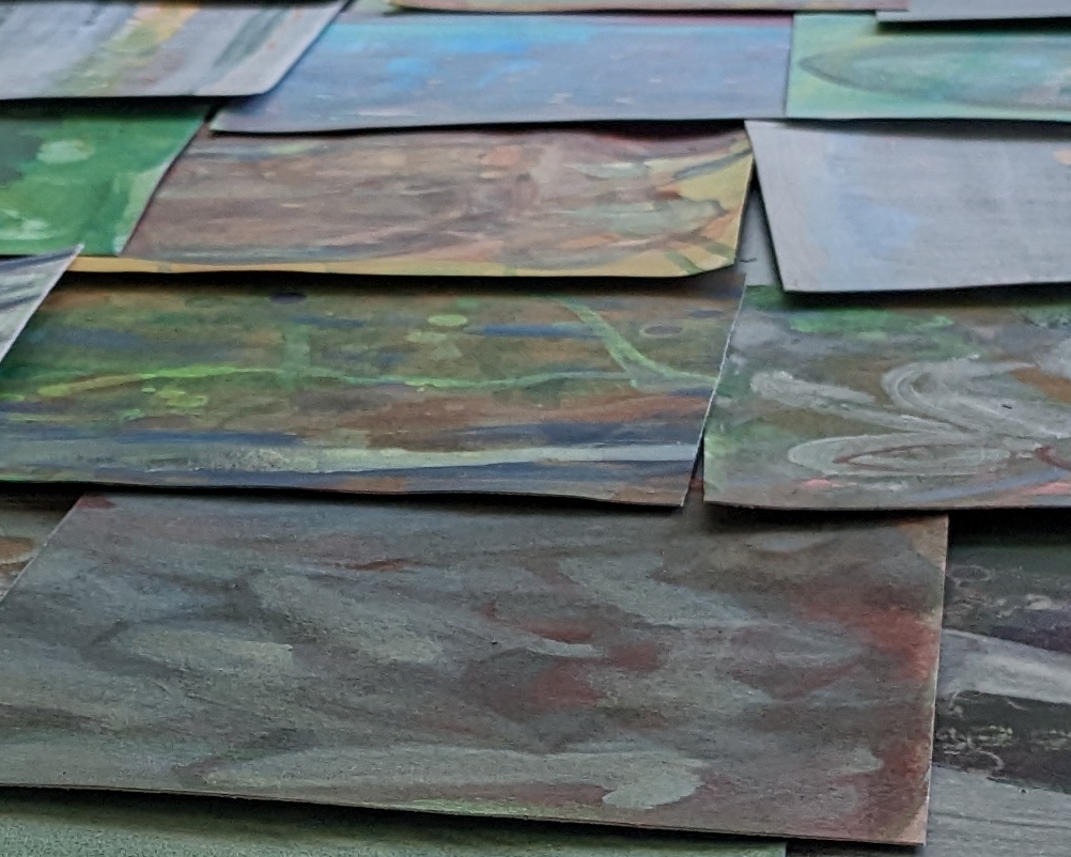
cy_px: 627
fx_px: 3361
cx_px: 346
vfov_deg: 14.5
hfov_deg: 18.1
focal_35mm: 106
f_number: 1.73
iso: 36
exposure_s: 1/255
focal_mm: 4.38
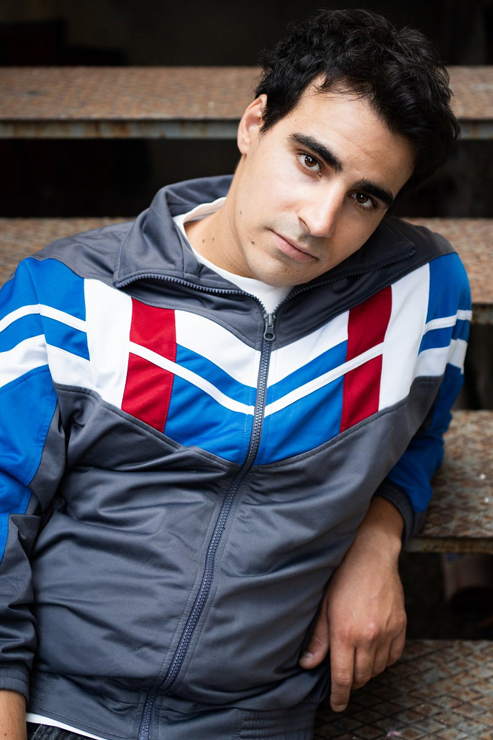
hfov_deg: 25.8
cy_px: 370
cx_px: 246
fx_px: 1078
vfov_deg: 37.9
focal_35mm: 52
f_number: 2.2
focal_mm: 35
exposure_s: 1/320
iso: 1000
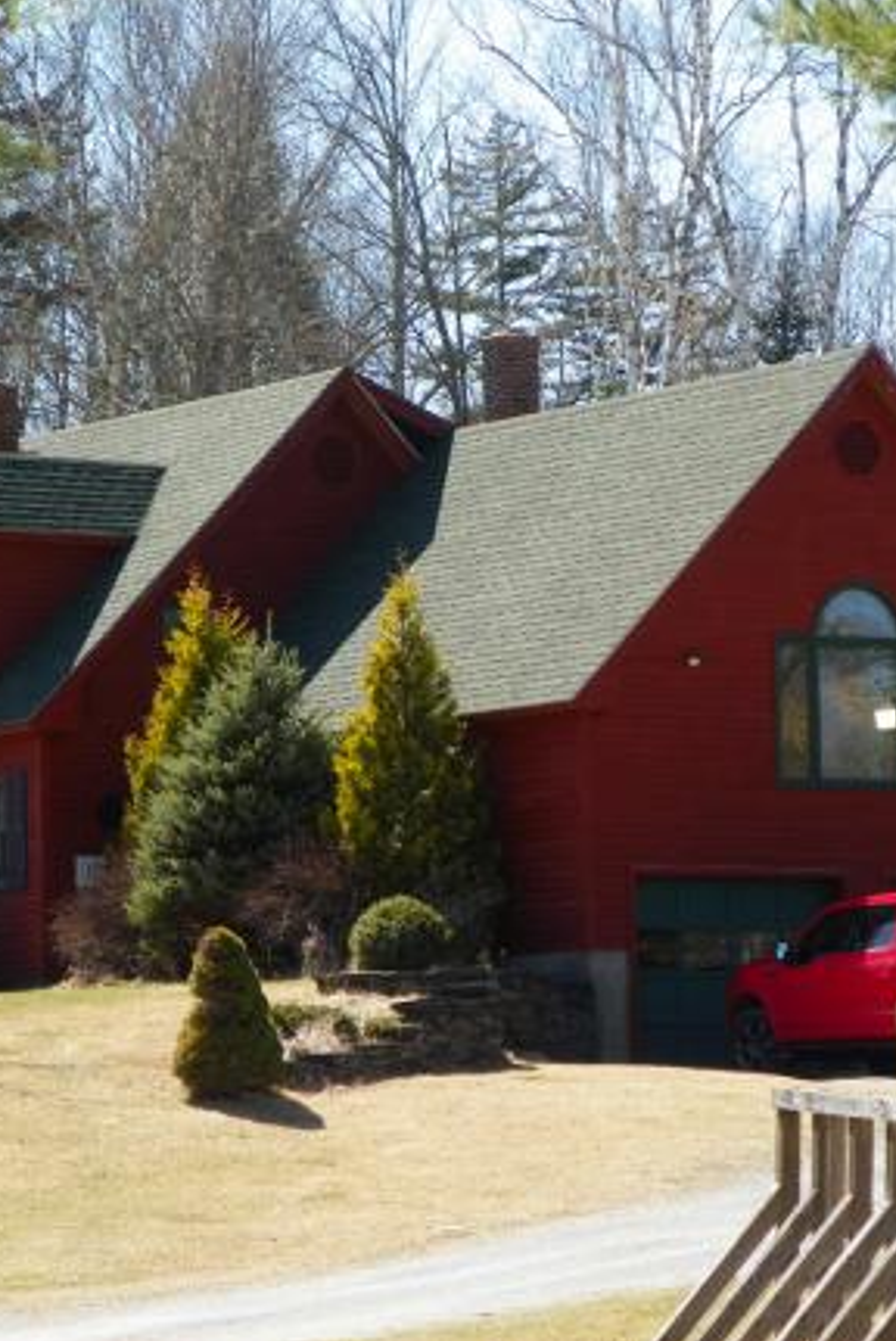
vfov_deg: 11.9
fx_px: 6411
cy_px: 670
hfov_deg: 8.0
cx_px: 432
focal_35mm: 172
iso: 64
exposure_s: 1/200
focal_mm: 21.9
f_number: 4
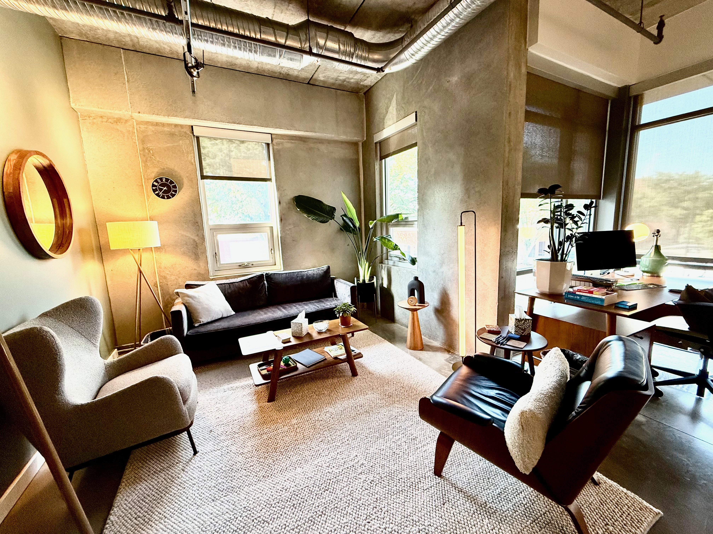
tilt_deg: -8.4
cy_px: 267
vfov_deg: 85.7
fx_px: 288
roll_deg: +2.4
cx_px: 356
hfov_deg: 102.1
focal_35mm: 14
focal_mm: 2.22
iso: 200
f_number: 2.2
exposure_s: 1/113
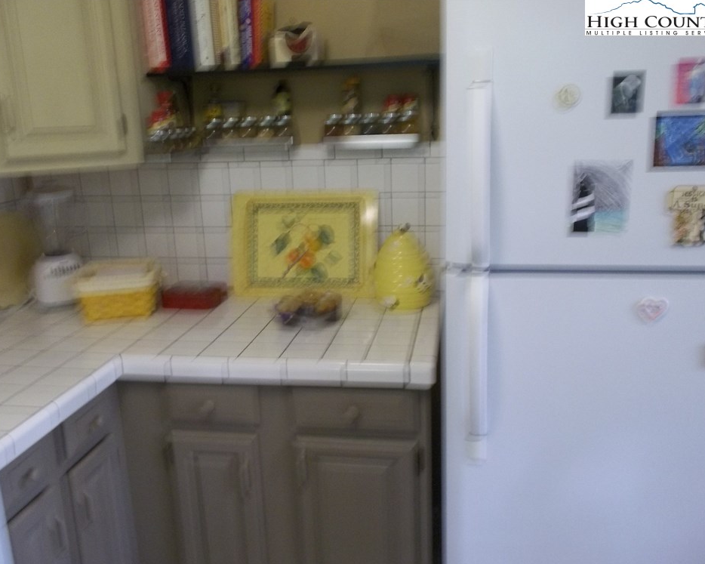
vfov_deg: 47.1
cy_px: 288
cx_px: 353
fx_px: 647
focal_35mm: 31
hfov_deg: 57.2
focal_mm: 4.1
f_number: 3.3
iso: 160
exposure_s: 1/10
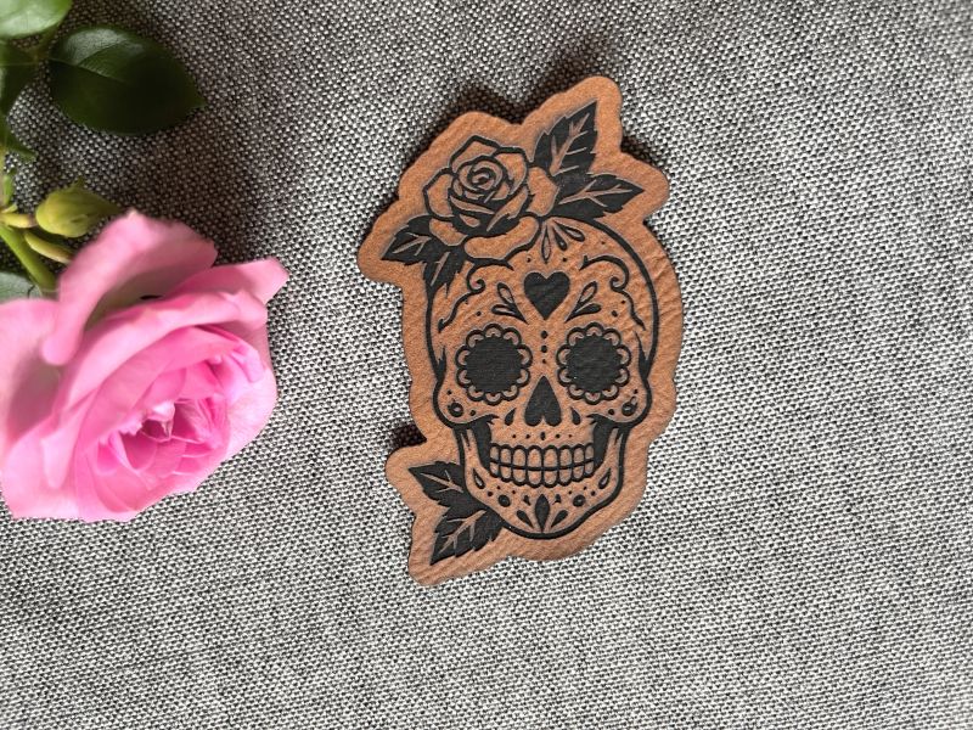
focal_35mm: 26
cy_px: 365
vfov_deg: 53.1
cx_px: 486
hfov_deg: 67.3
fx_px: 731
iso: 160
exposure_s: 1/60
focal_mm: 5.1
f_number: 1.6
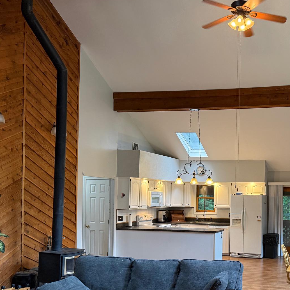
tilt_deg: +0.0
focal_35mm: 42
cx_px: 235
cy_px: 199
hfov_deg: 38.4
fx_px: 398
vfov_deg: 39.4
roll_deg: -1.4
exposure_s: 1/60
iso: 250
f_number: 1.78
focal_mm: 6.76
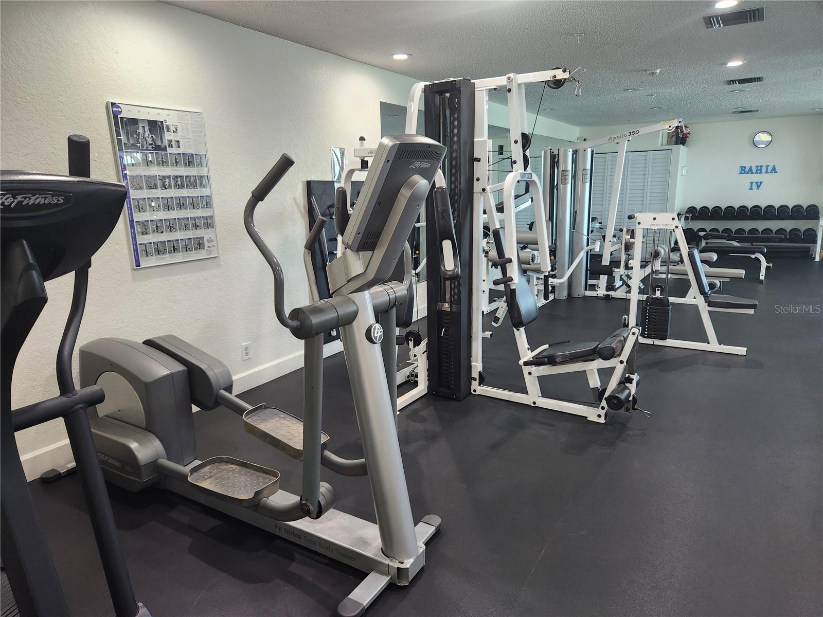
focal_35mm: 23
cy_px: 308
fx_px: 547
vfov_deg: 58.9
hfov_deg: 73.9
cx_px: 412
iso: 400
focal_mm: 5.4
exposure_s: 1/120
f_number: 1.8
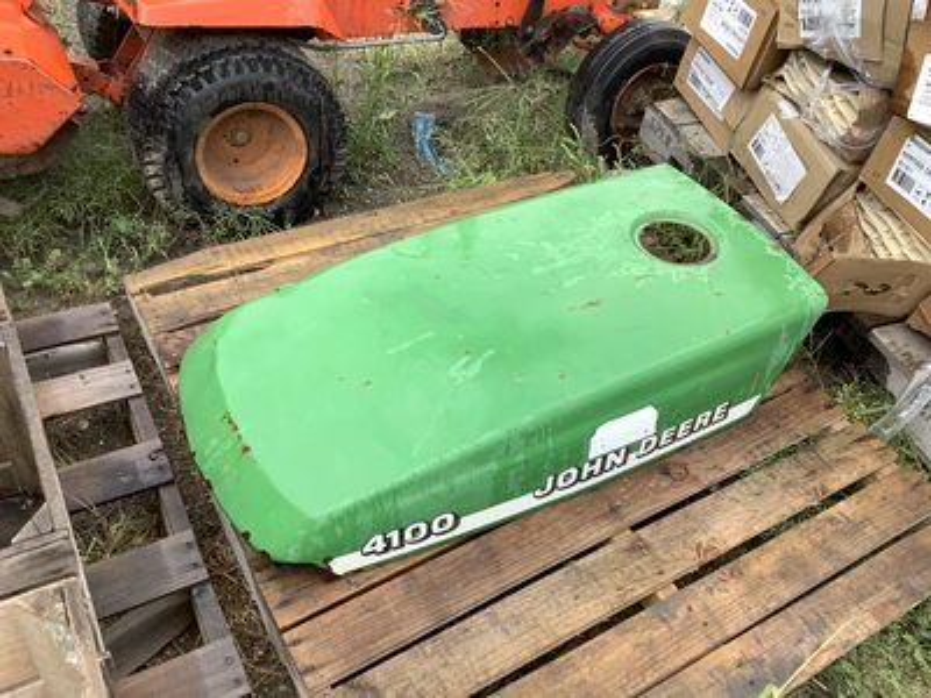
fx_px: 834
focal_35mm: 31
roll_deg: -11.6
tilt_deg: -42.7
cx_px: 466
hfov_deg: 58.4
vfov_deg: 45.4
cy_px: 349
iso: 25
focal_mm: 3.3
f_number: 2.4
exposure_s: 1/134
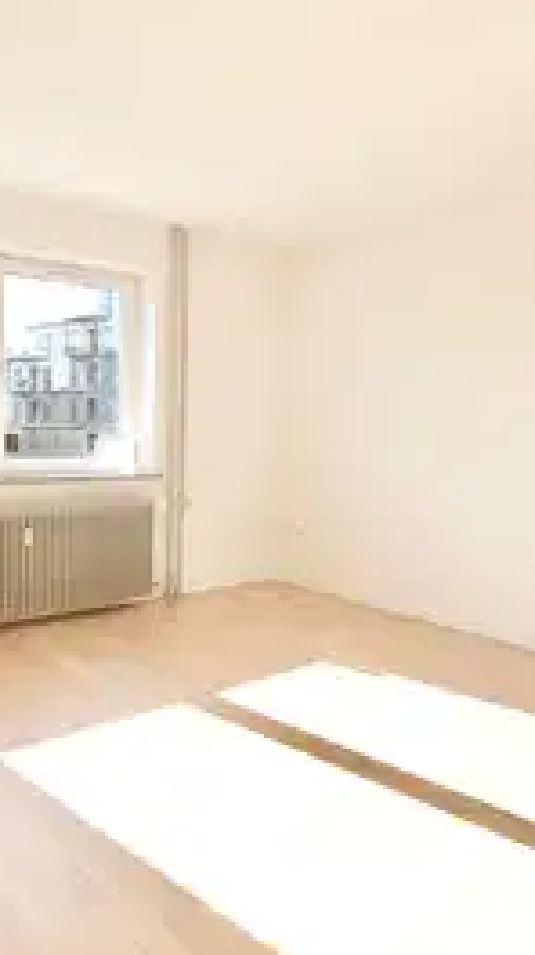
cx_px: 141
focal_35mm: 25
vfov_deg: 74.1
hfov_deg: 44.5
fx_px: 632
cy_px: 492
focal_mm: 10
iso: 100
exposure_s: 1/160
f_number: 5.6
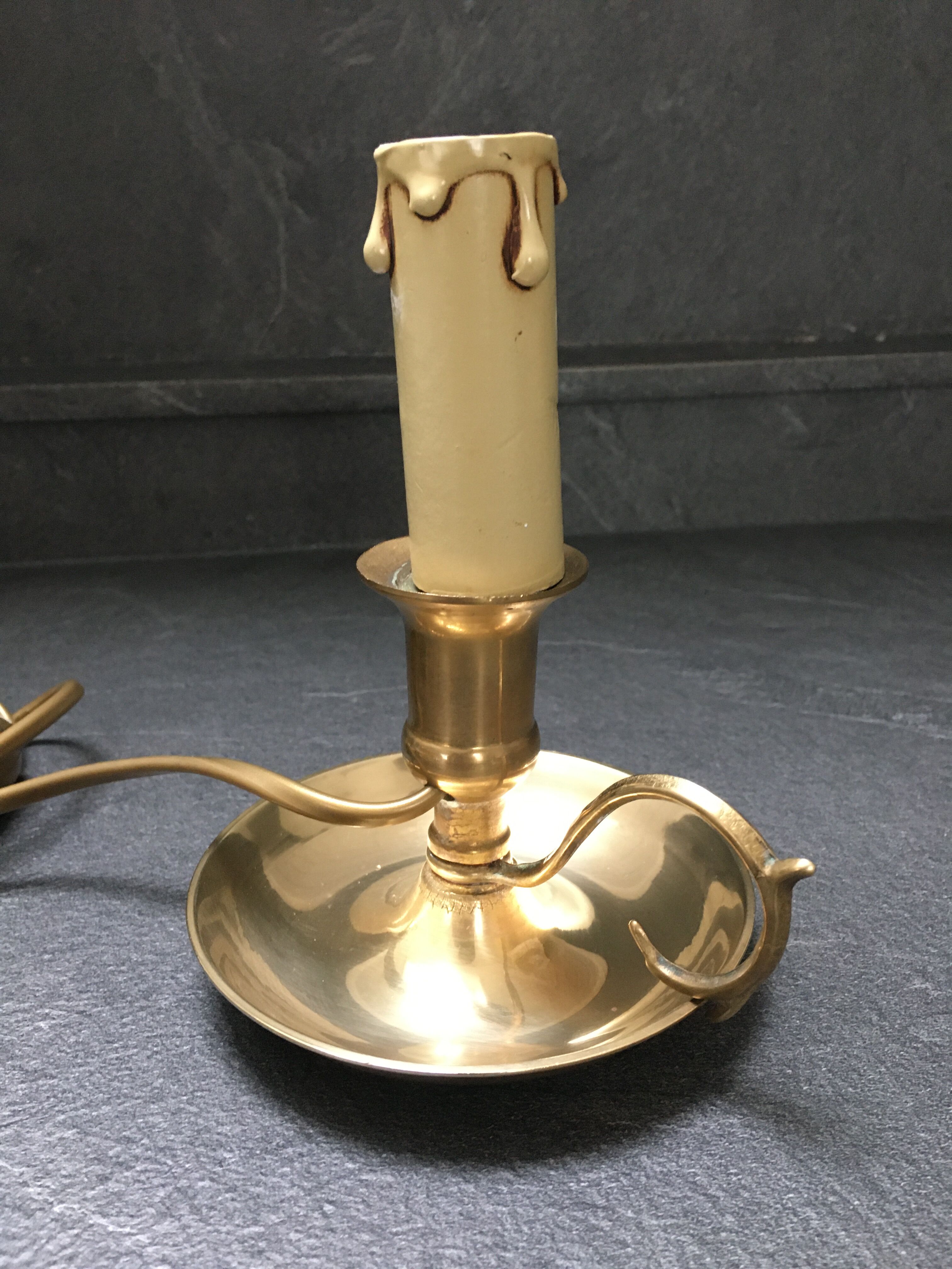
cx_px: 476
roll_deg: +0.5
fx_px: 1063
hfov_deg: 48.2
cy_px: 634
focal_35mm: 29
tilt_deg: -21.0
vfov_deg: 61.7
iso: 250
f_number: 2.2
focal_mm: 4.15
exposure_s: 1/33
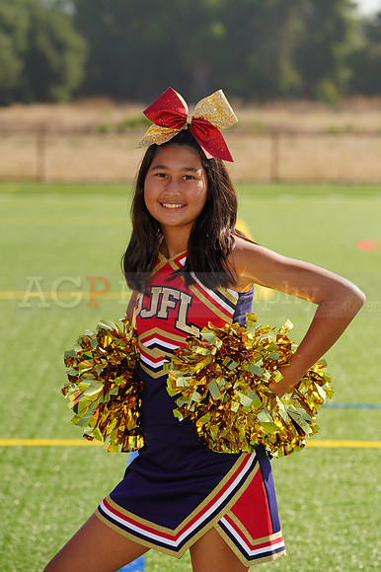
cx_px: 190
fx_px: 3083
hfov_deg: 7.1
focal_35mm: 194
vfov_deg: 10.6
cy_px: 286
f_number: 8
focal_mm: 194
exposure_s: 1/250
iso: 100
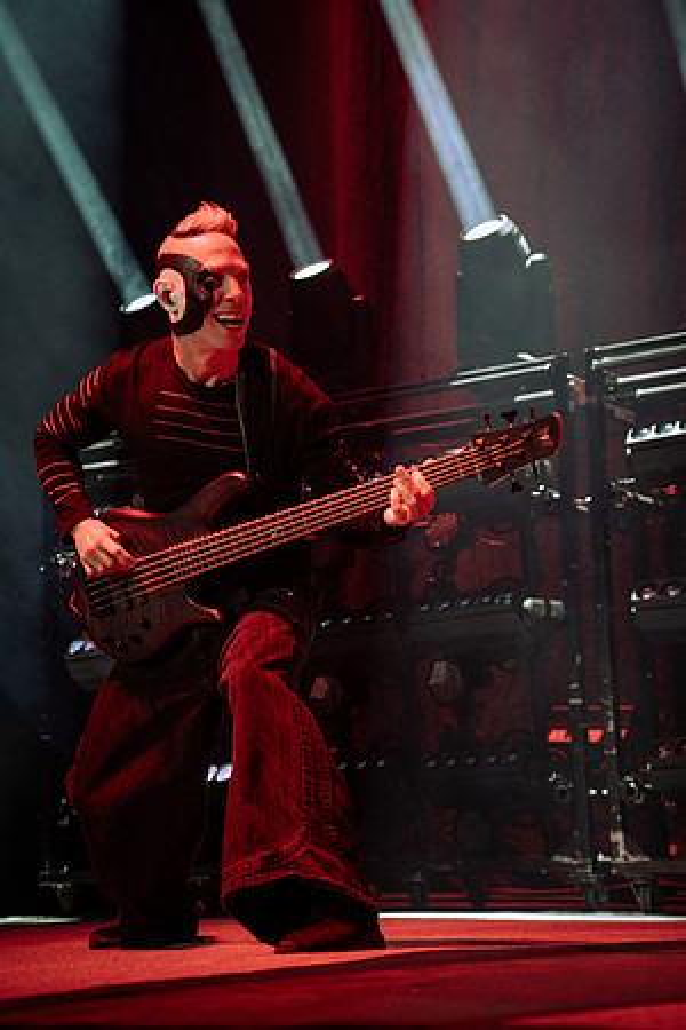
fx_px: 2001
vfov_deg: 28.8
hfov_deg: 19.5
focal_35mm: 70
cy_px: 515
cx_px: 343
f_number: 4
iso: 1600
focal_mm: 70
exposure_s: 1/160
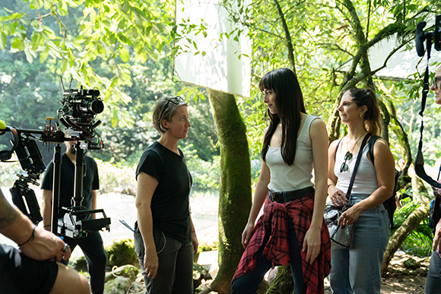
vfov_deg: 40.0
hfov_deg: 57.2
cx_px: 220
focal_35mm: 33
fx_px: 404
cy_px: 147
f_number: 2.8
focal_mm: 33
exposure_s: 1/125
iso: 6400
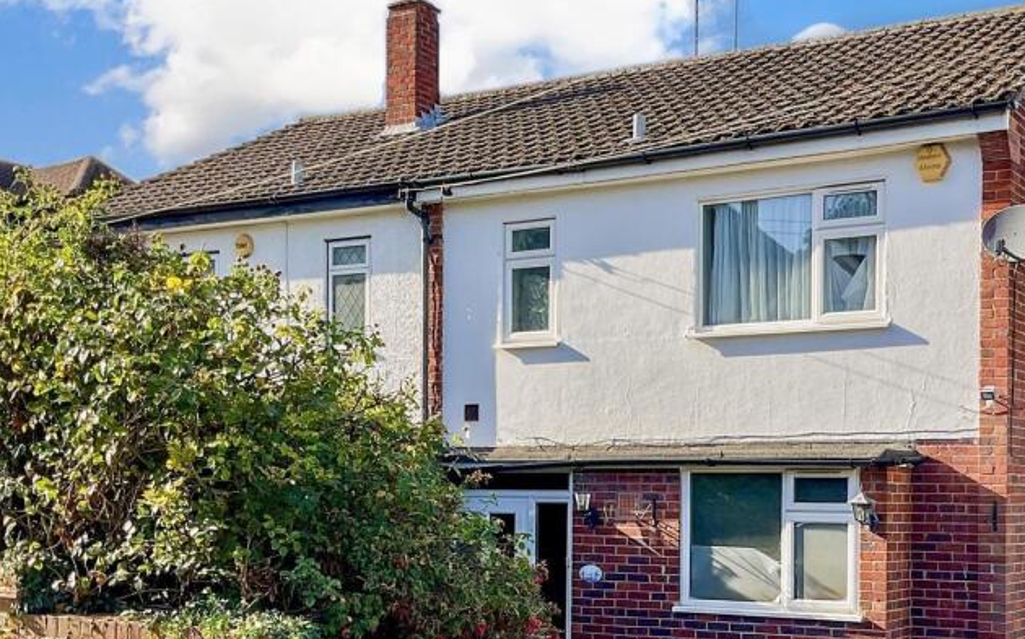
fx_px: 1396
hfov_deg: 39.6
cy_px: 480
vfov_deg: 25.5
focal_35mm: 50
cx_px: 724
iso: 16
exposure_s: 1/900
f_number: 1.8
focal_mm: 3
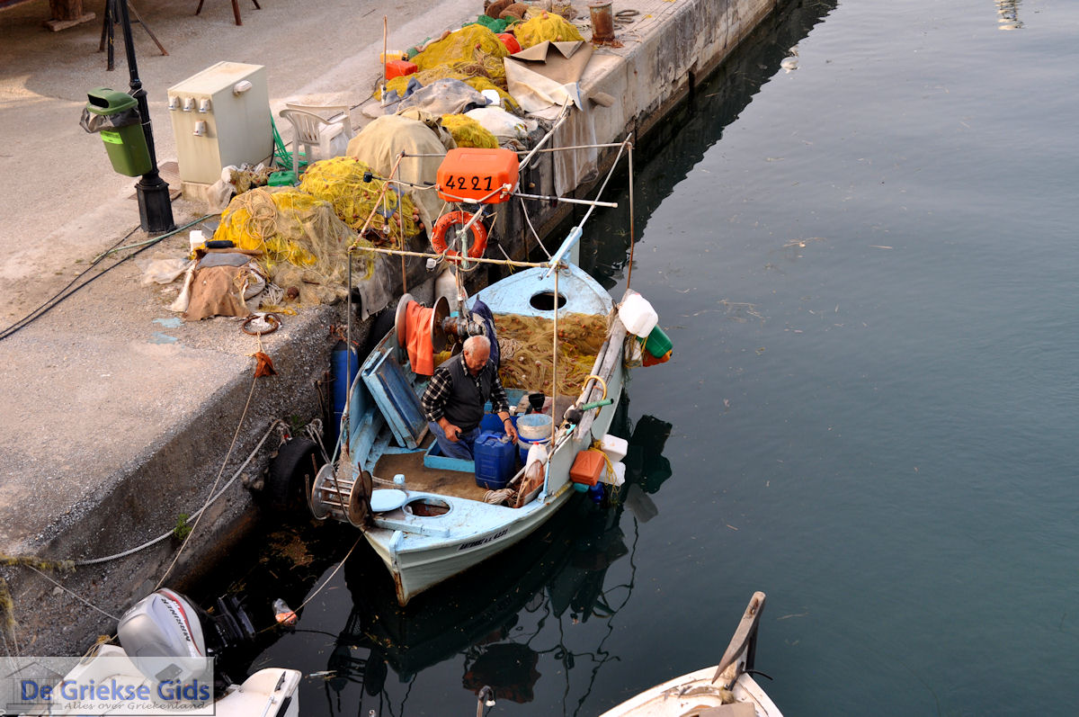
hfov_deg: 35.1
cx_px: 540
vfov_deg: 23.7
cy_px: 358
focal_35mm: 57
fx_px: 1706
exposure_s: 1/160
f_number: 6.3
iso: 200
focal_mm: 38
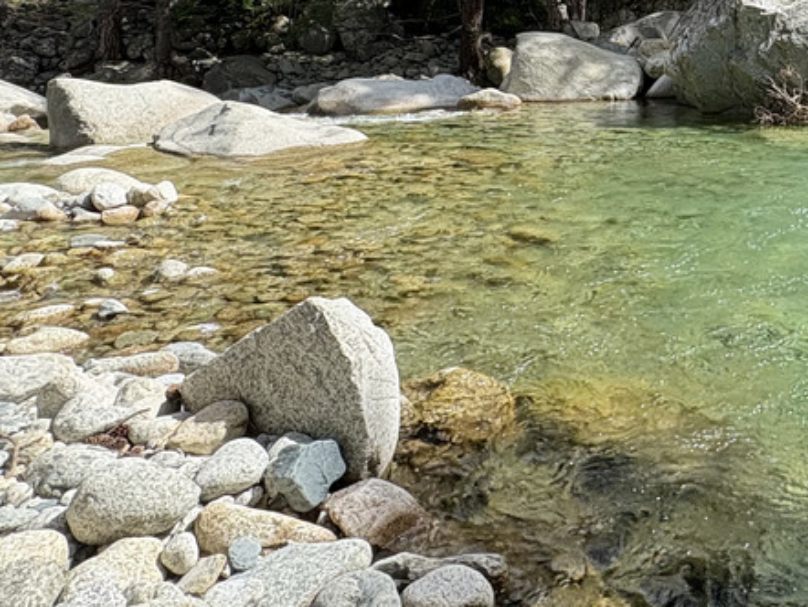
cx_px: 830
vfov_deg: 34.4
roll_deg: +0.4
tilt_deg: +2.2
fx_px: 887
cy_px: 0
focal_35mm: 38
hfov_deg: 41.7
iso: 64
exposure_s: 1/879
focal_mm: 2.22
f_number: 2.2
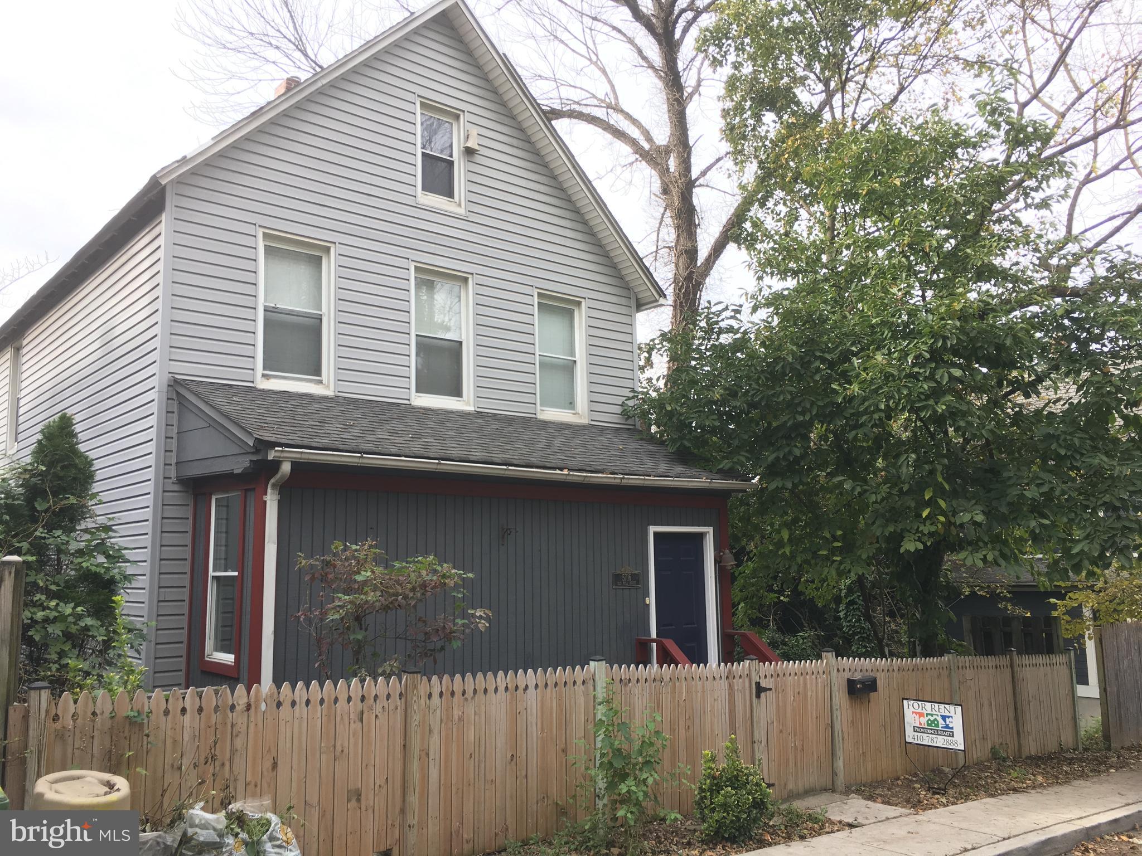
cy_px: 428
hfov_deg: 61.7
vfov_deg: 48.2
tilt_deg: +9.2
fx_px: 957
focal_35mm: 29
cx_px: 571
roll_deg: +0.8
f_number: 2.2
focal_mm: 4.15
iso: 25
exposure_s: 1/184
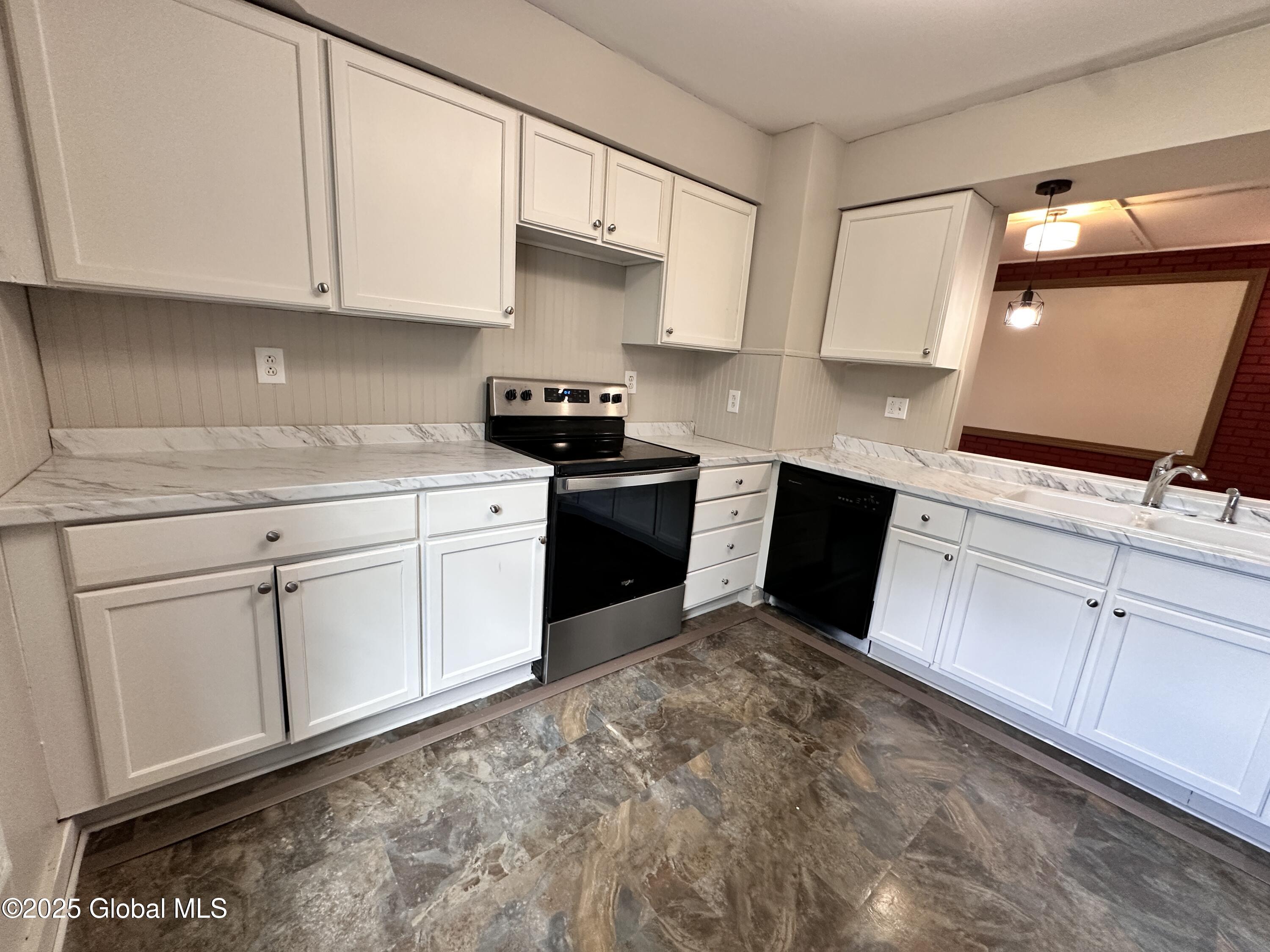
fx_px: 514
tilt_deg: -12.5
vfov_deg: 85.7
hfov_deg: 102.1
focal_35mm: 14
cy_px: 476
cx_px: 635
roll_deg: -4.8
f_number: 2.2
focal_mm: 2.22
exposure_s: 1/120
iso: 250
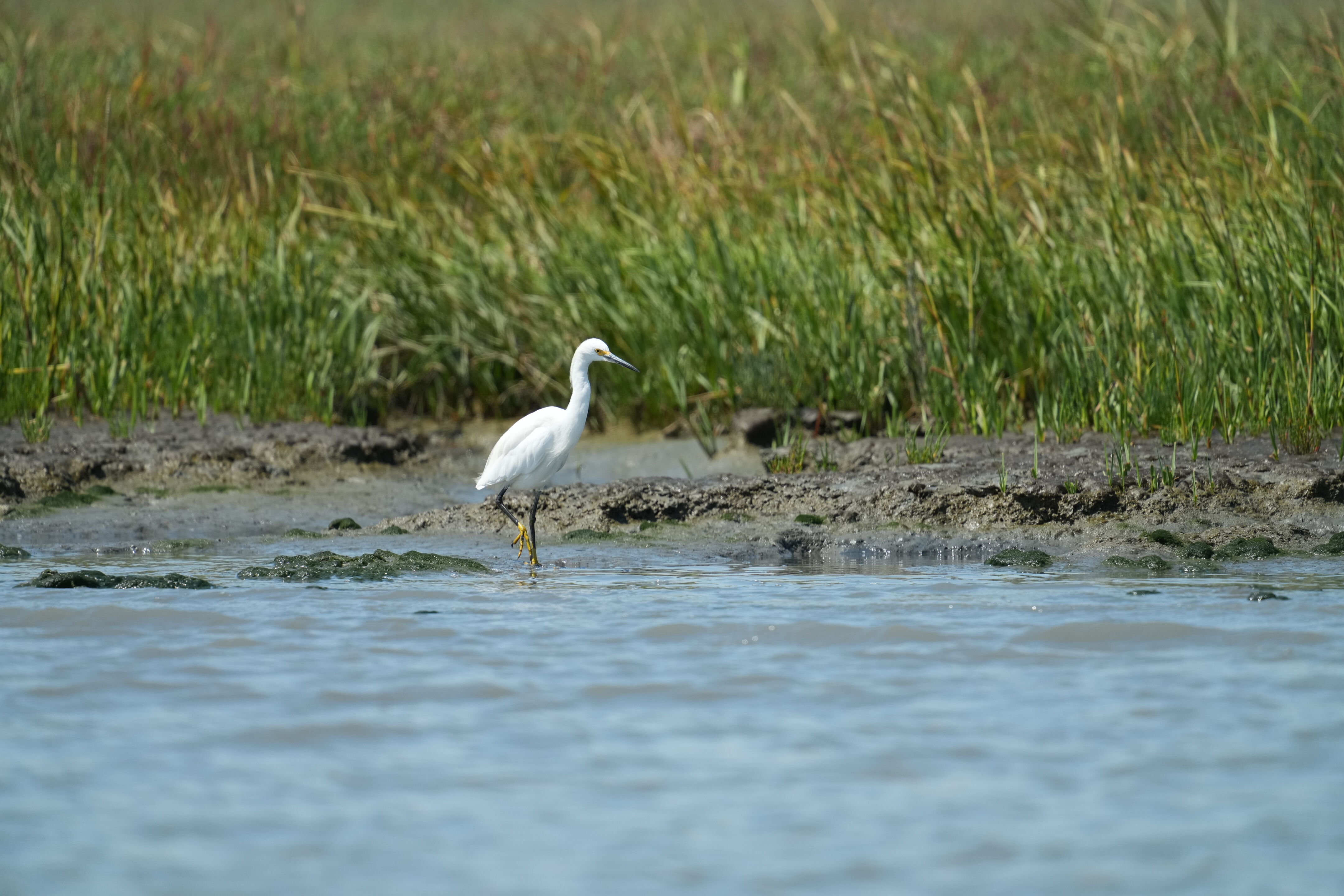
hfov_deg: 3.4
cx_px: 672
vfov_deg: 2.3
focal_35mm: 600
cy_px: 448
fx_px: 22398
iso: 640
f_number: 5.6
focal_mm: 600
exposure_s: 1/2500
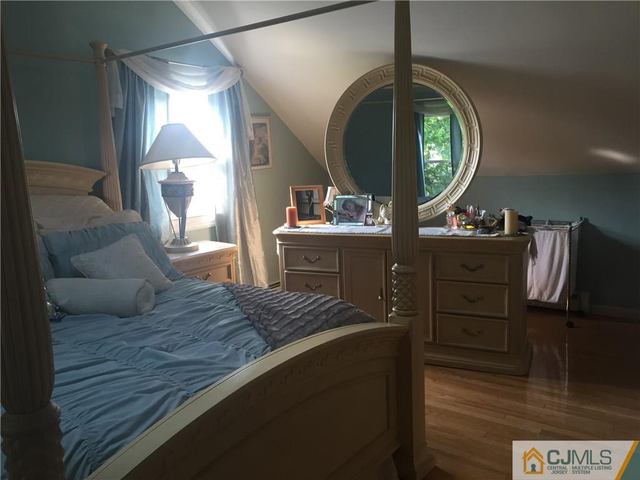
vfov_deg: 48.2
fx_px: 536
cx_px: 320
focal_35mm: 29
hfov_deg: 61.7
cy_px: 240
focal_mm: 4.15
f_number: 2.2
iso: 32
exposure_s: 1/30
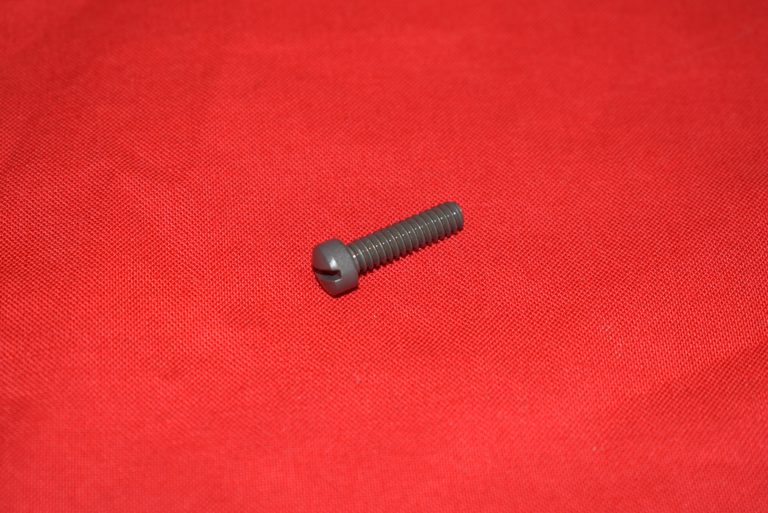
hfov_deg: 24.6
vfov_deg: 16.6
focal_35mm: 82
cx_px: 384
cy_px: 256
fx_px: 1761
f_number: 5.6
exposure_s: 1/40
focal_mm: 55
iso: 320
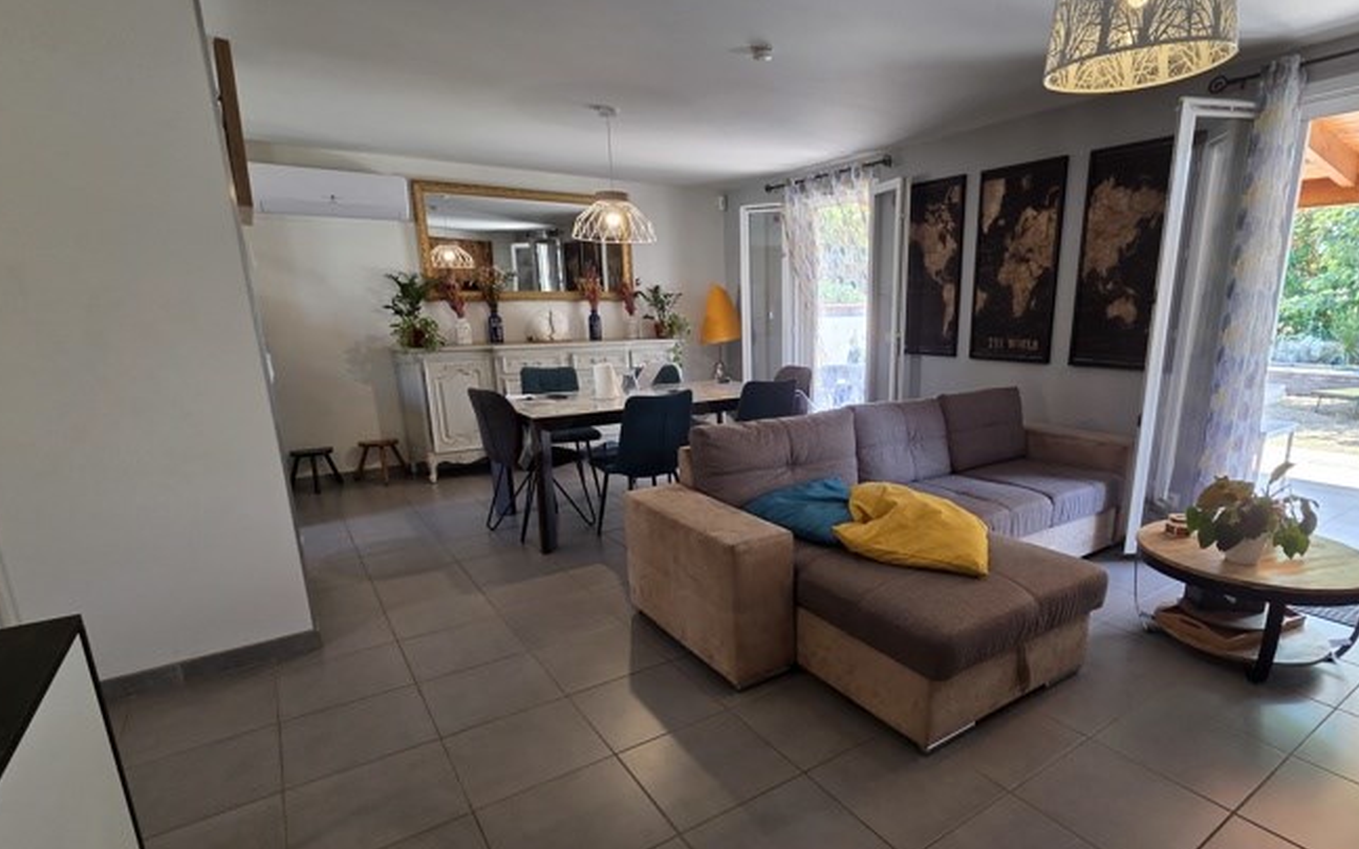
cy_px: 472
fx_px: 630
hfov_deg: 93.8
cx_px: 774
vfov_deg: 67.8
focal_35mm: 17
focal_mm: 2.2
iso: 160
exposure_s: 1/50
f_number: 2.2
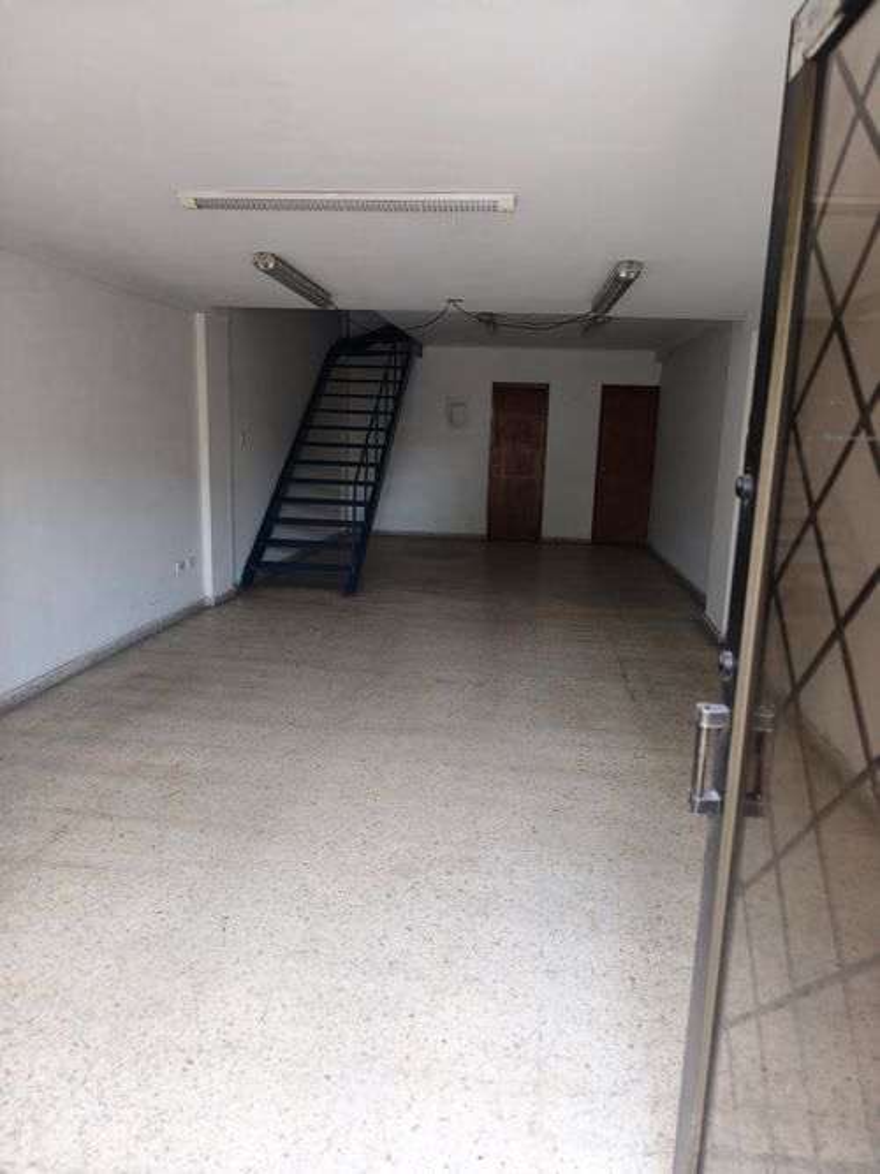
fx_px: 780
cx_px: 440
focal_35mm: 23
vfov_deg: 73.9
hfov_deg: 58.9
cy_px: 587
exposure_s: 1/120
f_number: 1.62
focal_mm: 6.45
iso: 320
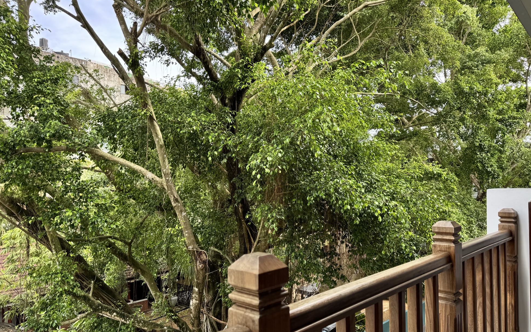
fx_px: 376
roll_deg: +0.9
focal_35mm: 26
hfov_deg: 70.4
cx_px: 265
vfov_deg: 47.5
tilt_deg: -0.9
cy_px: 188
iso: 80
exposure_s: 1/390
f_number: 1.78
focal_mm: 6.76
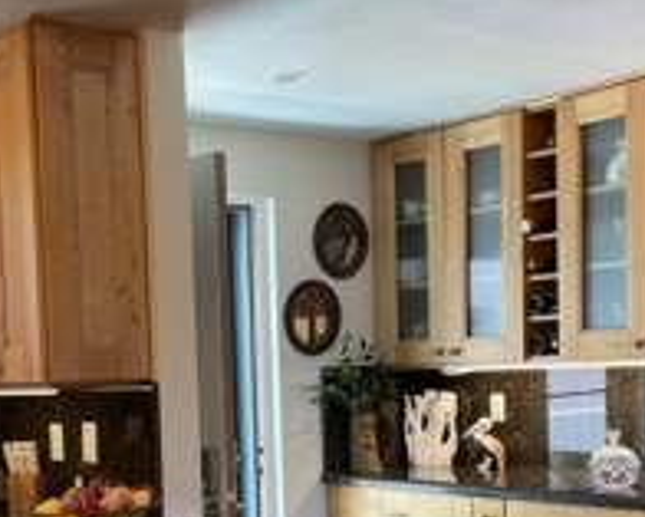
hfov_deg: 30.3
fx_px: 1184
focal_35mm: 62
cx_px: 237
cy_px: 446
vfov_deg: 24.1
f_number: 1.6
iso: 64
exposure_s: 1/60
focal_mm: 4.2
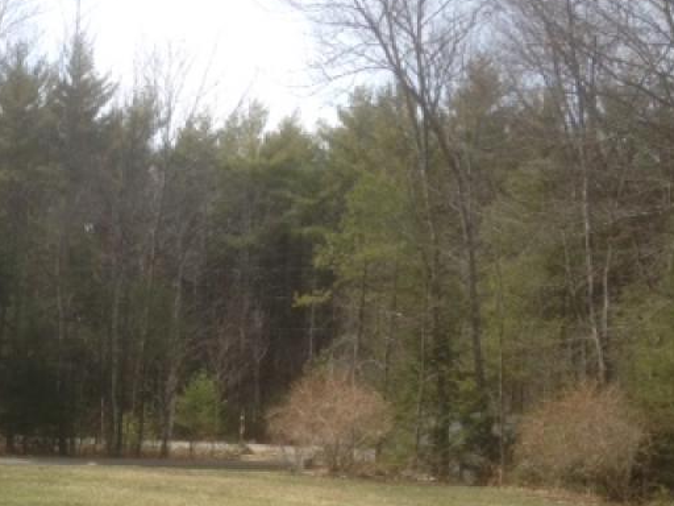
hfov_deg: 27.8
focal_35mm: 66
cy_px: 444
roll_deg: -2.2
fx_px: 1285
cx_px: 17
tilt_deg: -3.9
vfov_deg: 21.8
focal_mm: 4.12
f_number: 2.4
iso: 50
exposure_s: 1/661
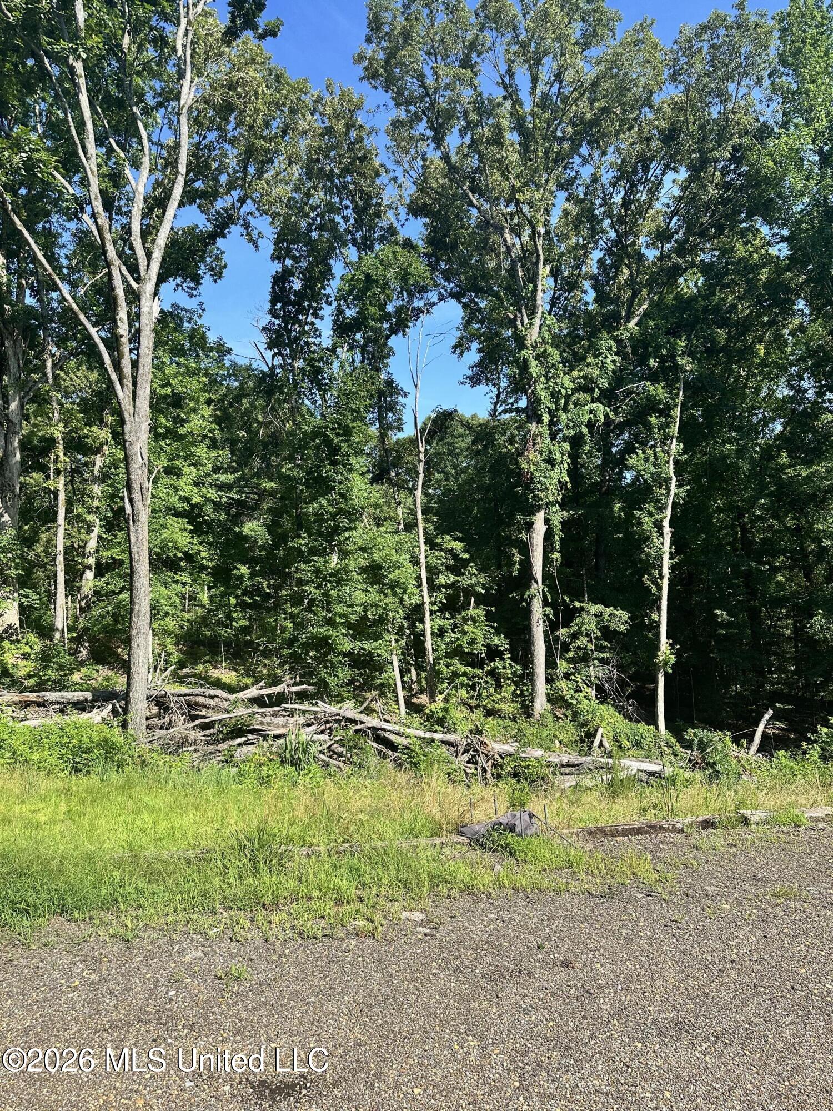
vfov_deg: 71.6
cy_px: 556
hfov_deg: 56.8
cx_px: 416
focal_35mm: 24
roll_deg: +1.3
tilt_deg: +5.2
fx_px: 770
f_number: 1.78
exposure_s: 1/2110
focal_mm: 6.86
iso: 80
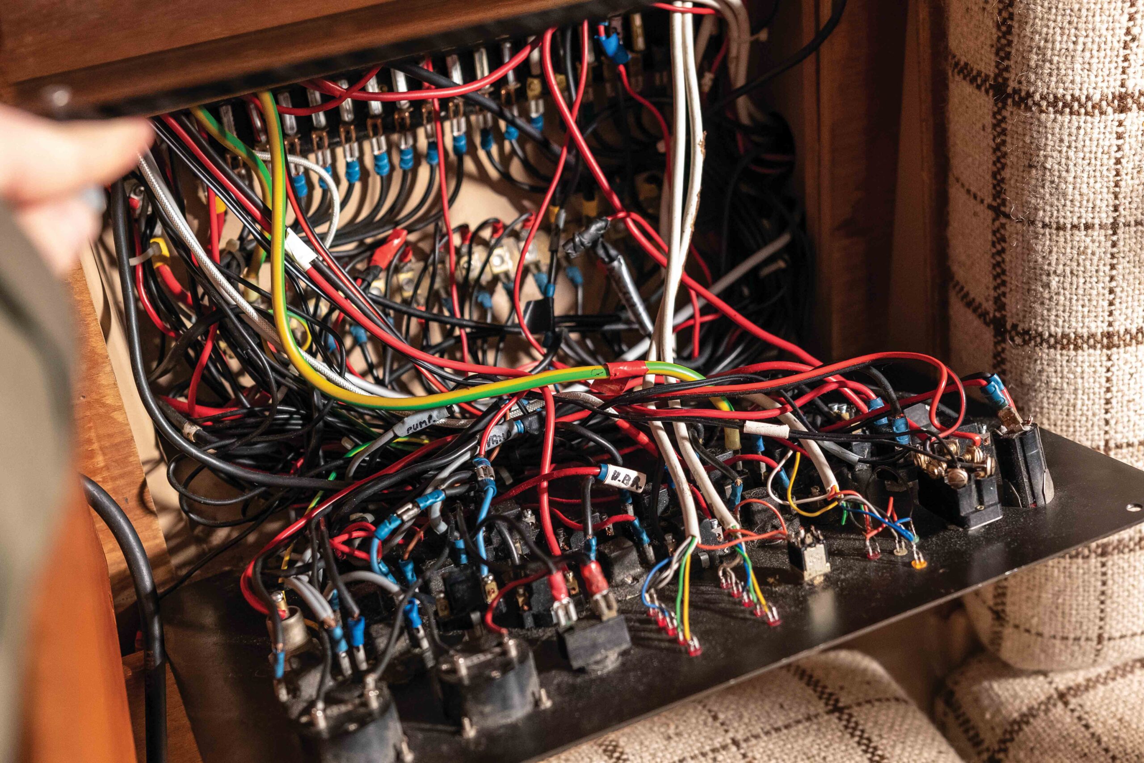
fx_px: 1525
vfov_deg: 28.1
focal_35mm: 48
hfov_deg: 41.1
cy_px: 382
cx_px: 572
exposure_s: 1/25
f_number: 2.8
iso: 3200
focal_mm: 32
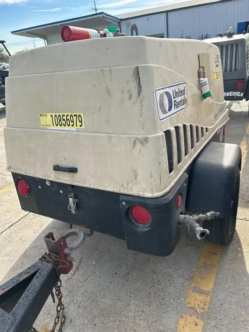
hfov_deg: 53.1
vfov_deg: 67.3
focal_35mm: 26
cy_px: 166
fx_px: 249
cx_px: 124
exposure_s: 1/1511
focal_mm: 5.7
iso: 50
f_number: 1.5
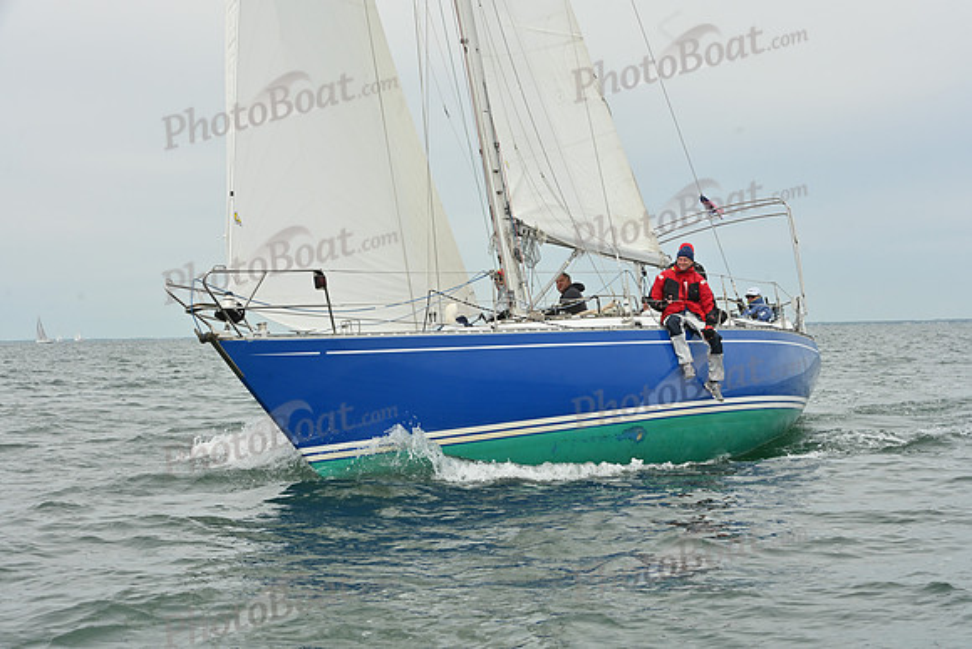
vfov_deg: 19.5
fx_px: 1890
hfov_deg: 28.8
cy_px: 324
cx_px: 486
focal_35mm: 70
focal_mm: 70
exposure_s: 1/800
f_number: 9
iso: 320
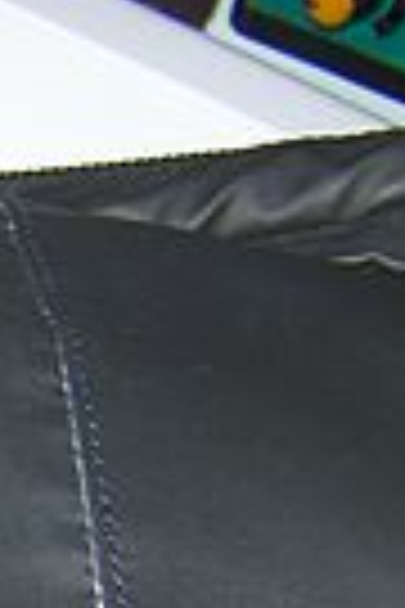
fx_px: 3273
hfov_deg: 6.3
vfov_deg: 10.0
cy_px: 1079
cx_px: -950
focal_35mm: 194
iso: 68
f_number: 2.8
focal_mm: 5.85
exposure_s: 1/30
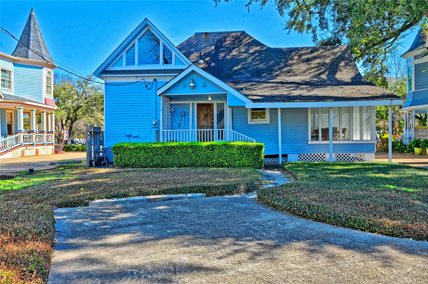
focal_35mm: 28
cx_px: 214
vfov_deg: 47.1
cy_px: 142
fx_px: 327
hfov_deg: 66.5
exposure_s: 1/125
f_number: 8
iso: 400
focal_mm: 27.5
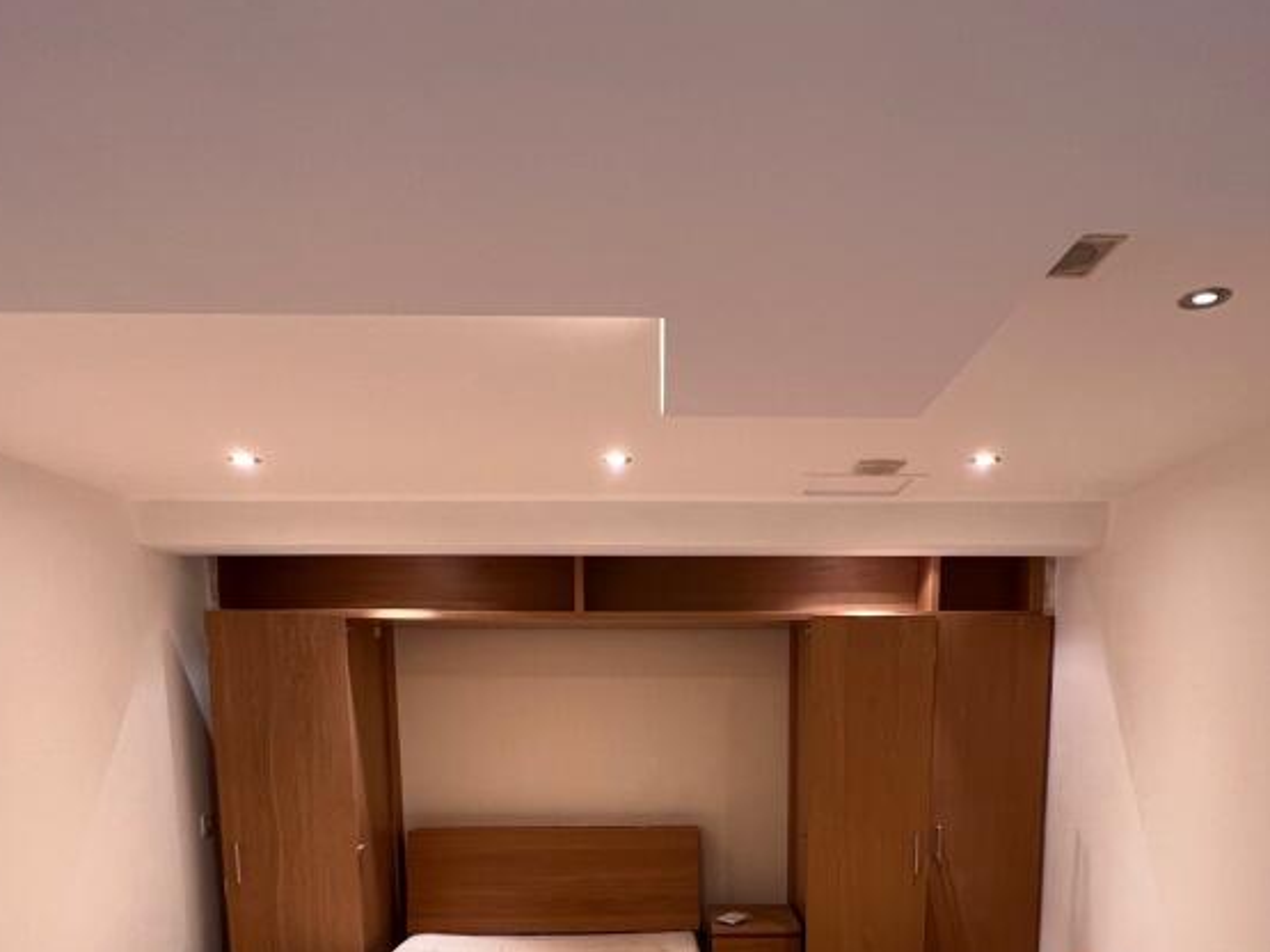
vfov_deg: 51.2
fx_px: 880
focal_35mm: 24
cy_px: 831
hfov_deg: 71.4
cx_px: 698
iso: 125
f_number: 1.8
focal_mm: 1.57
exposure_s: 1/50
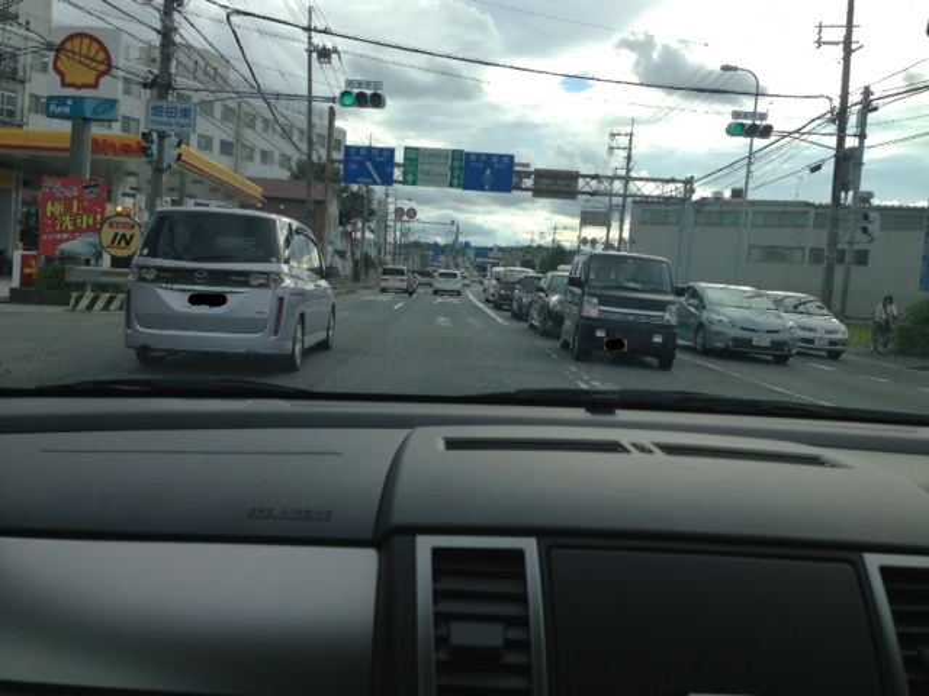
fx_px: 886
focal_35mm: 33
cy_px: 348
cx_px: 464
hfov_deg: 55.4
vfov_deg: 42.9
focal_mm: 4.13
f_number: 2.4
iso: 50
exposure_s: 1/935
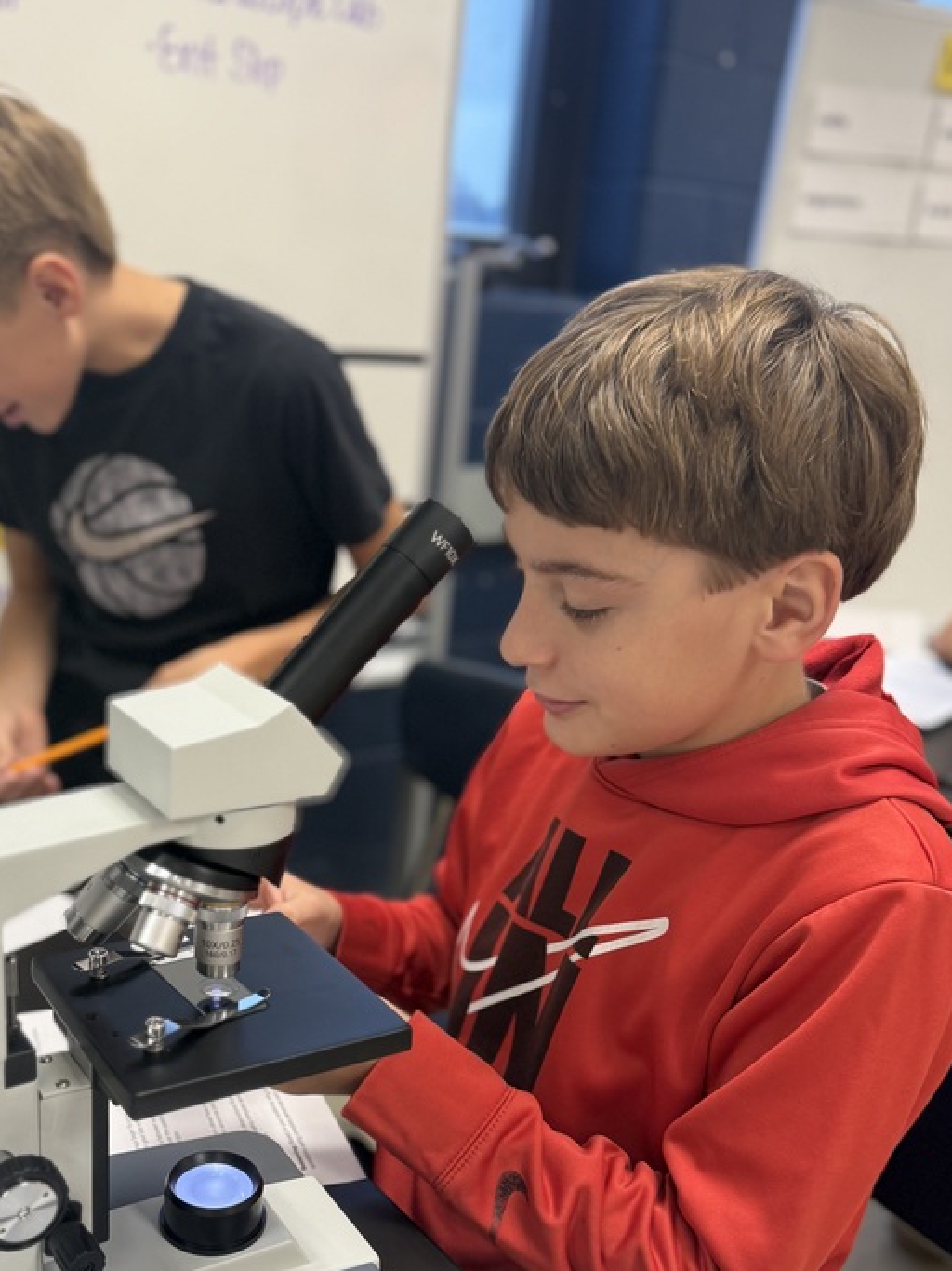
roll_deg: -4.7
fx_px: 1320
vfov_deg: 50.8
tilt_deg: -20.0
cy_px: 804
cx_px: 337
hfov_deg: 39.3
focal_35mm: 36
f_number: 1.78
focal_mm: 6.76
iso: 125
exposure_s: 1/60
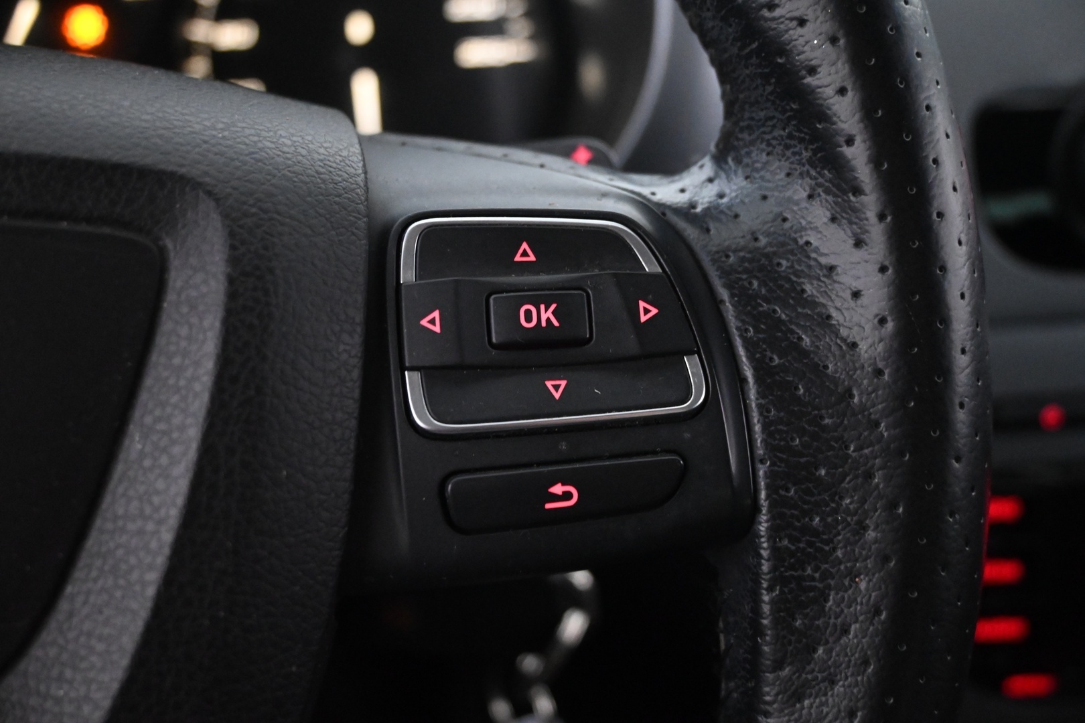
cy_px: 362
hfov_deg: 49.6
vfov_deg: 34.2
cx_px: 542
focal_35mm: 39
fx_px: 1175
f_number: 4.5
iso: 5600
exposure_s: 1/40
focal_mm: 26
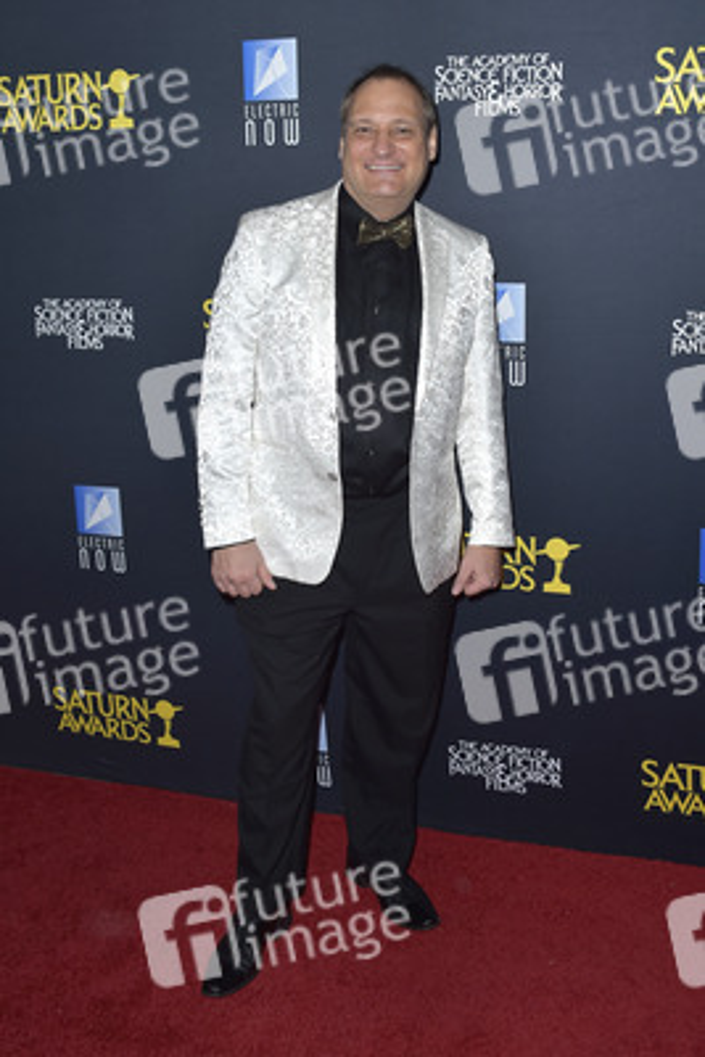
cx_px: 352
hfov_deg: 37.9
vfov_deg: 54.4
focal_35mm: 35
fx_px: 1027
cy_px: 528
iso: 250
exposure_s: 1/250
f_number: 6.3
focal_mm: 35
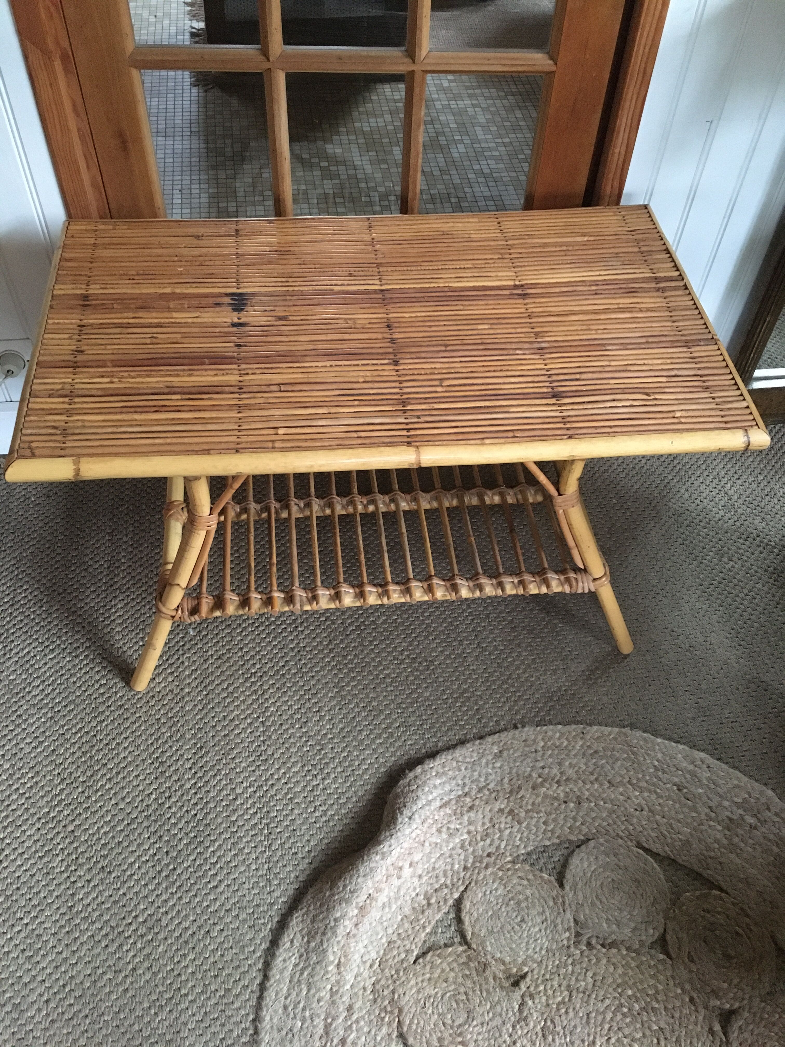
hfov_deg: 48.2
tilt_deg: -48.2
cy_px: 524
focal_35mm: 29
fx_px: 877
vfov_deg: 61.7
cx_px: 392
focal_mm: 4.15
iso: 320
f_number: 2.2
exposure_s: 1/17
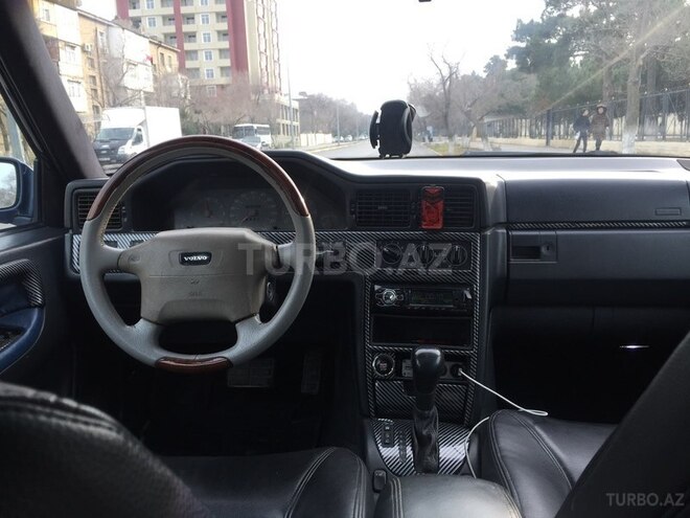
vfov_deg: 48.2
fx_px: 578
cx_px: 345
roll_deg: +2.3
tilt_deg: -10.2
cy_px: 259
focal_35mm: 29
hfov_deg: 61.7
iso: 32
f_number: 2.2
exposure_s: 1/158
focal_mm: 4.15
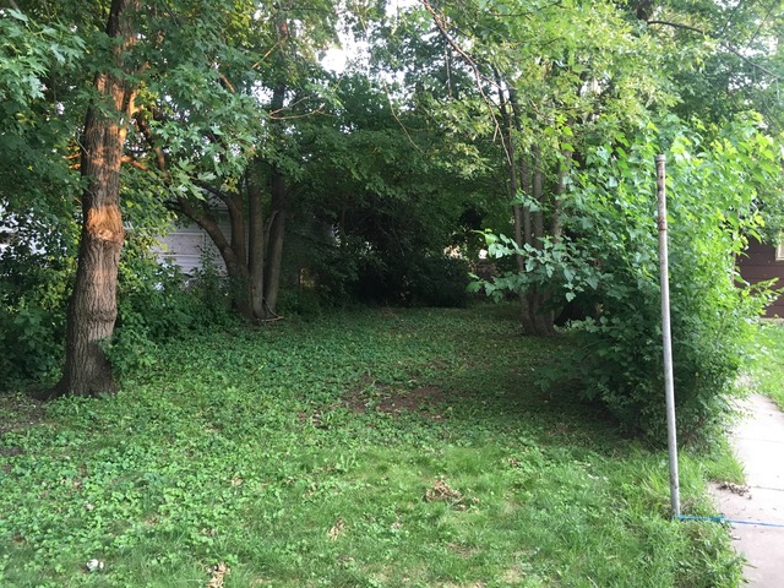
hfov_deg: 61.7
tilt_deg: -2.7
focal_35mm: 29
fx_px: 657
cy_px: 294
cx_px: 392
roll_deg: -1.9
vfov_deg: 48.2
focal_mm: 4.15
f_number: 2.2
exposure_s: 1/30
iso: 40
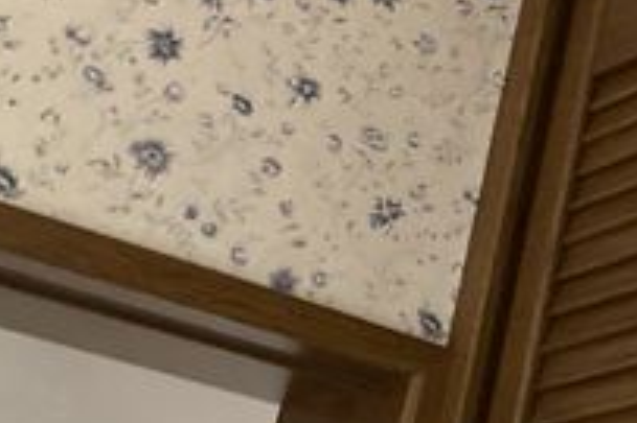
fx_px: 1627
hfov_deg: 19.2
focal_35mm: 92
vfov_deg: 14.4
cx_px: 970
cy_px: -85
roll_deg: -3.6
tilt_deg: +32.4
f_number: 1.8
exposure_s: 1/30
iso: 500
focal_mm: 3.99
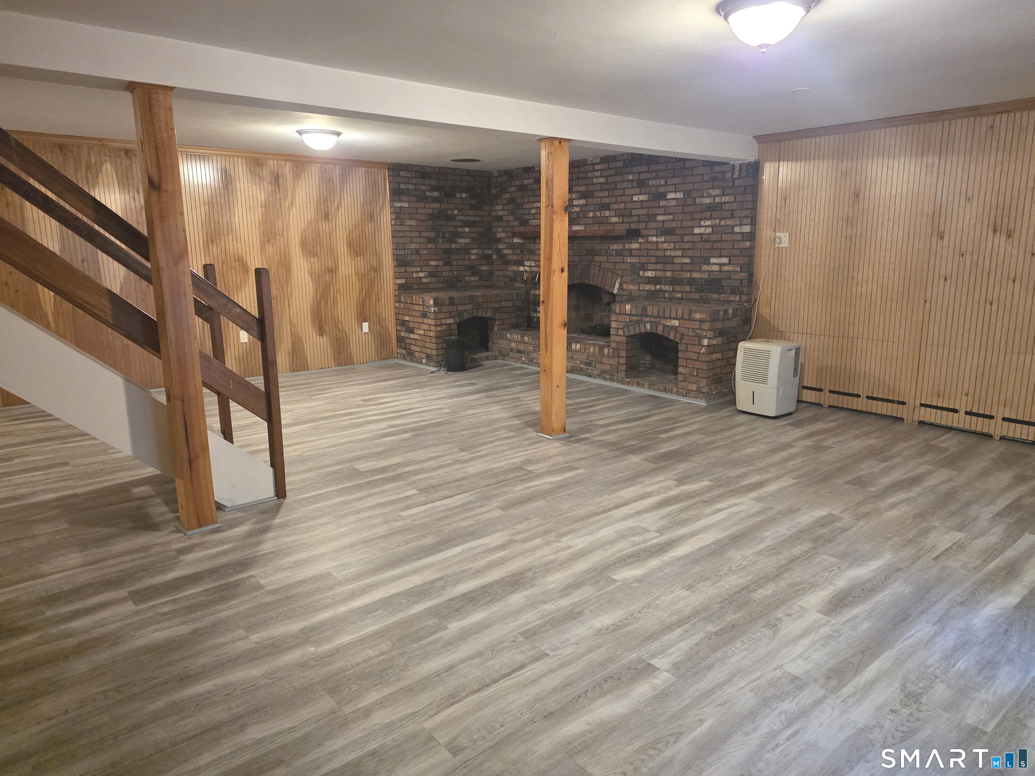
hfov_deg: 73.9
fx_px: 688
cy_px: 388
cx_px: 518
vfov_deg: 58.9
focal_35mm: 23
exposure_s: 1/120
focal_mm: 6.3
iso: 1600
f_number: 1.7
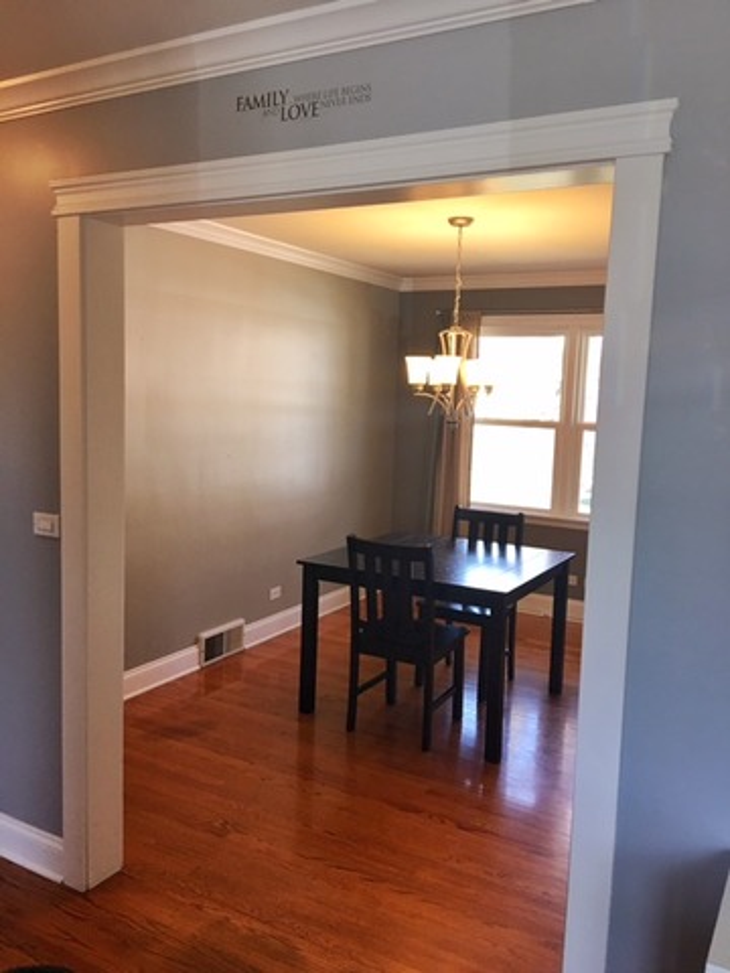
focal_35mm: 29
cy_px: 486
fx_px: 815
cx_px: 365
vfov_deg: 61.7
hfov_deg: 48.2
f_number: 2.2
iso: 40
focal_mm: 4.15
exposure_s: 1/30
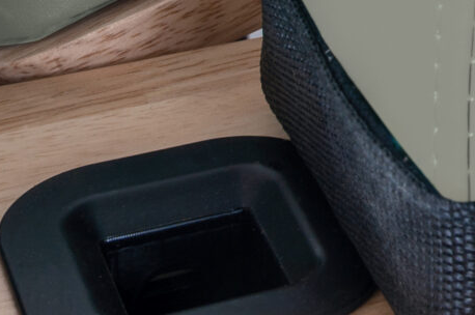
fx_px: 2358
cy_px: -228
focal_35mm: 179
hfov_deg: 10.7
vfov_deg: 7.4
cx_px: 898
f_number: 14
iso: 100
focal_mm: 32
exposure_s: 1/100
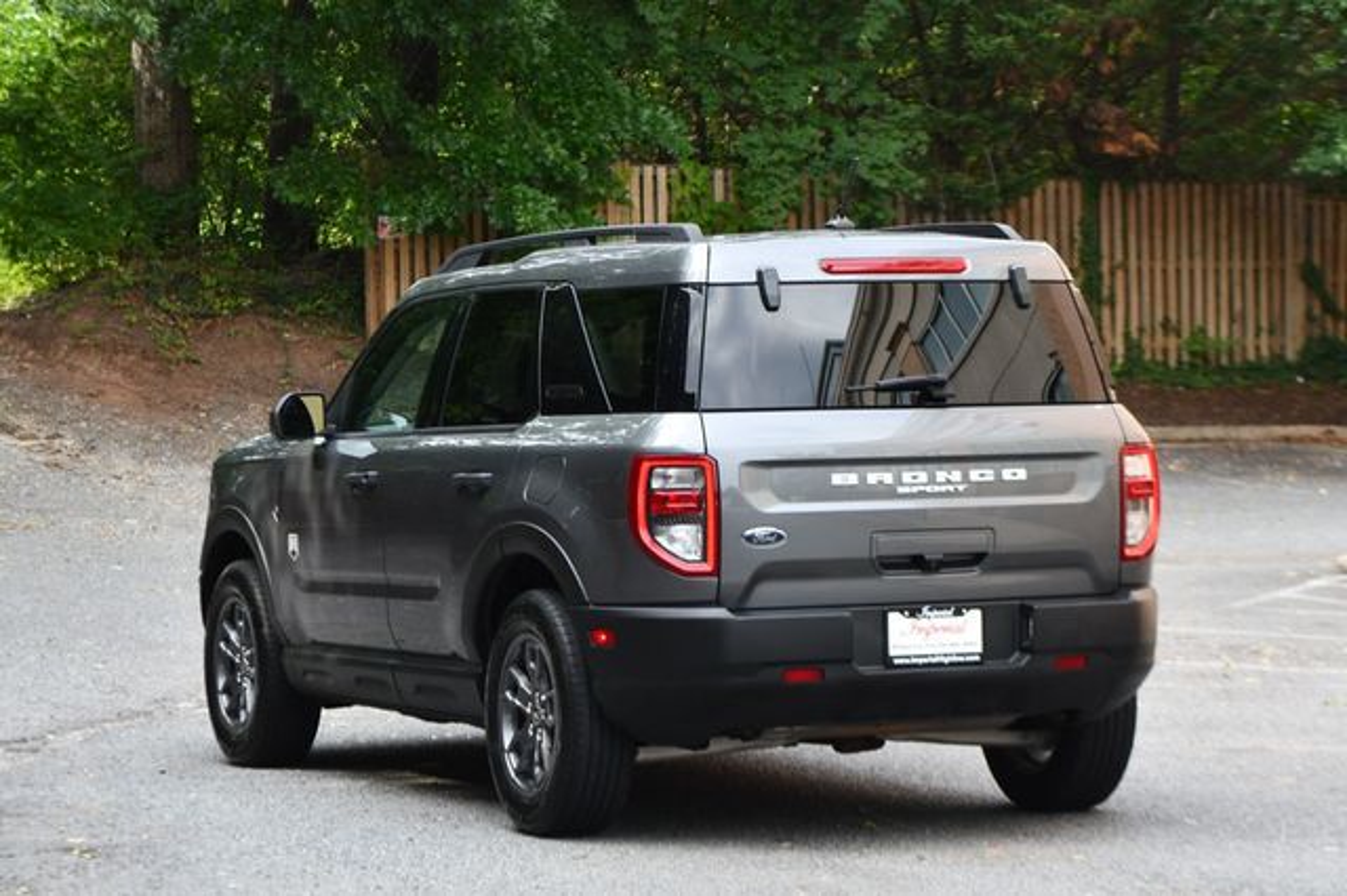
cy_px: 448
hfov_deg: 19.5
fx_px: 3927
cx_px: 674
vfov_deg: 13.0
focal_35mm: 105
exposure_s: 1/250
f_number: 5.6
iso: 400
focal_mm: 70
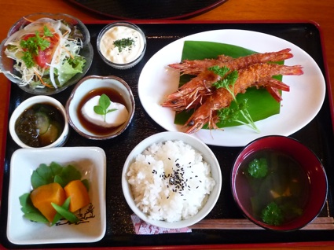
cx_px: 167
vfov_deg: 31.5
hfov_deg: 41.3
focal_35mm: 46
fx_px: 443
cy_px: 125
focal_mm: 4.5
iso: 250
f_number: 2.8
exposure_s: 1/30
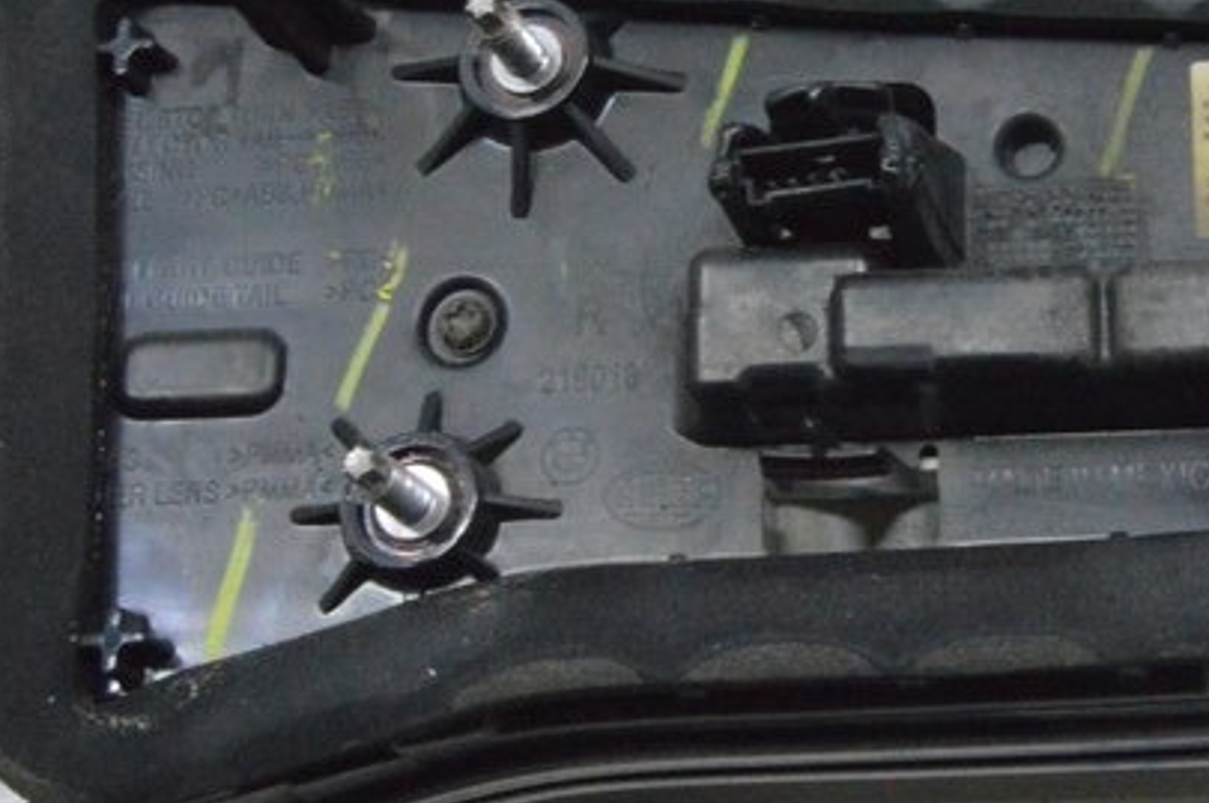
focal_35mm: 87
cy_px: 249
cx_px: 943
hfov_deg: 23.0
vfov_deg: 15.6
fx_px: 2927
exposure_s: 1/20
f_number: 20
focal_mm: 23
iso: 6400
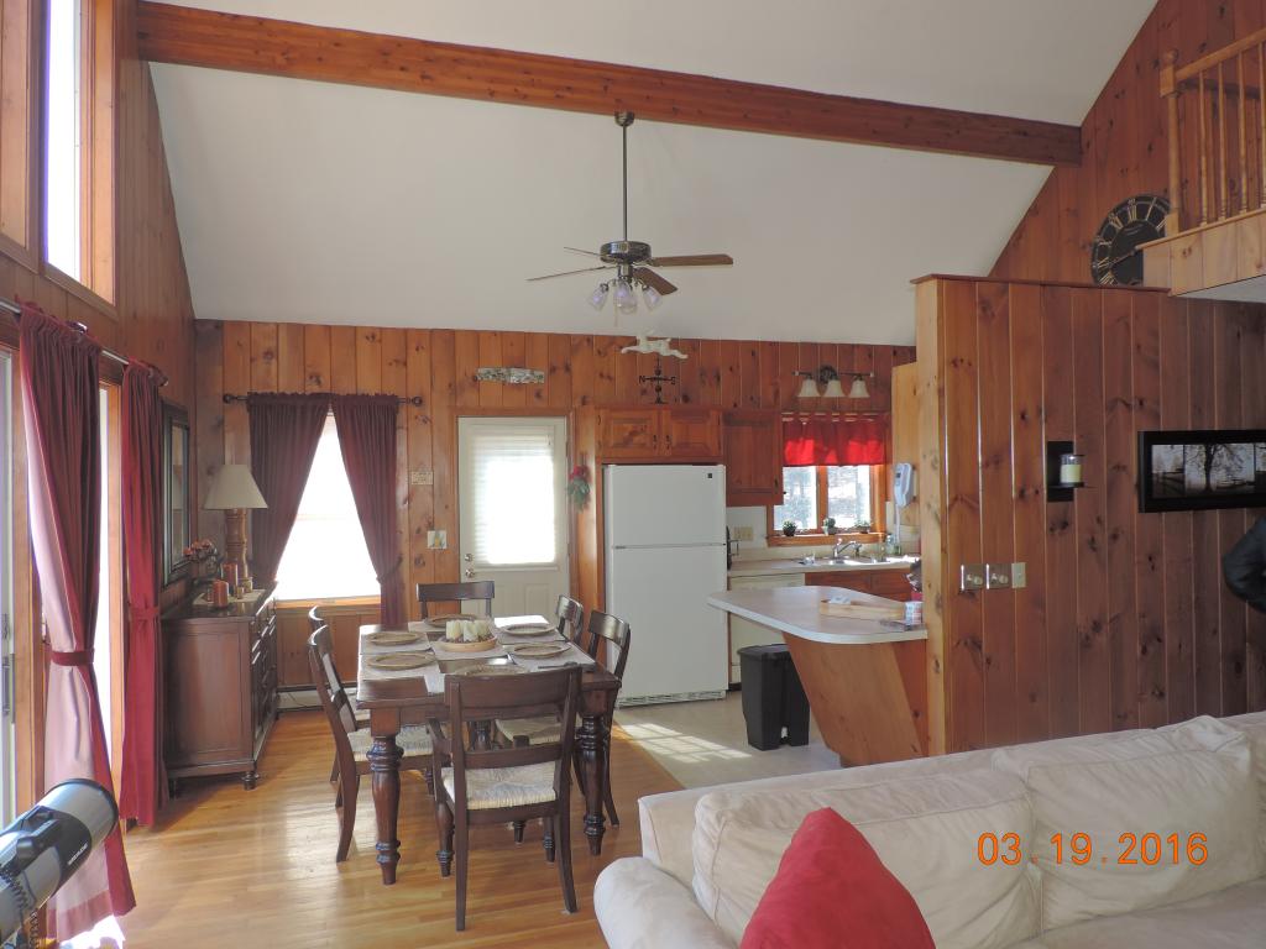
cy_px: 474
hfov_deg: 71.6
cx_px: 633
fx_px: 878
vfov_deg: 56.8
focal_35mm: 24
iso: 80
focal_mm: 4.3
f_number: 3
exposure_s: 1/50
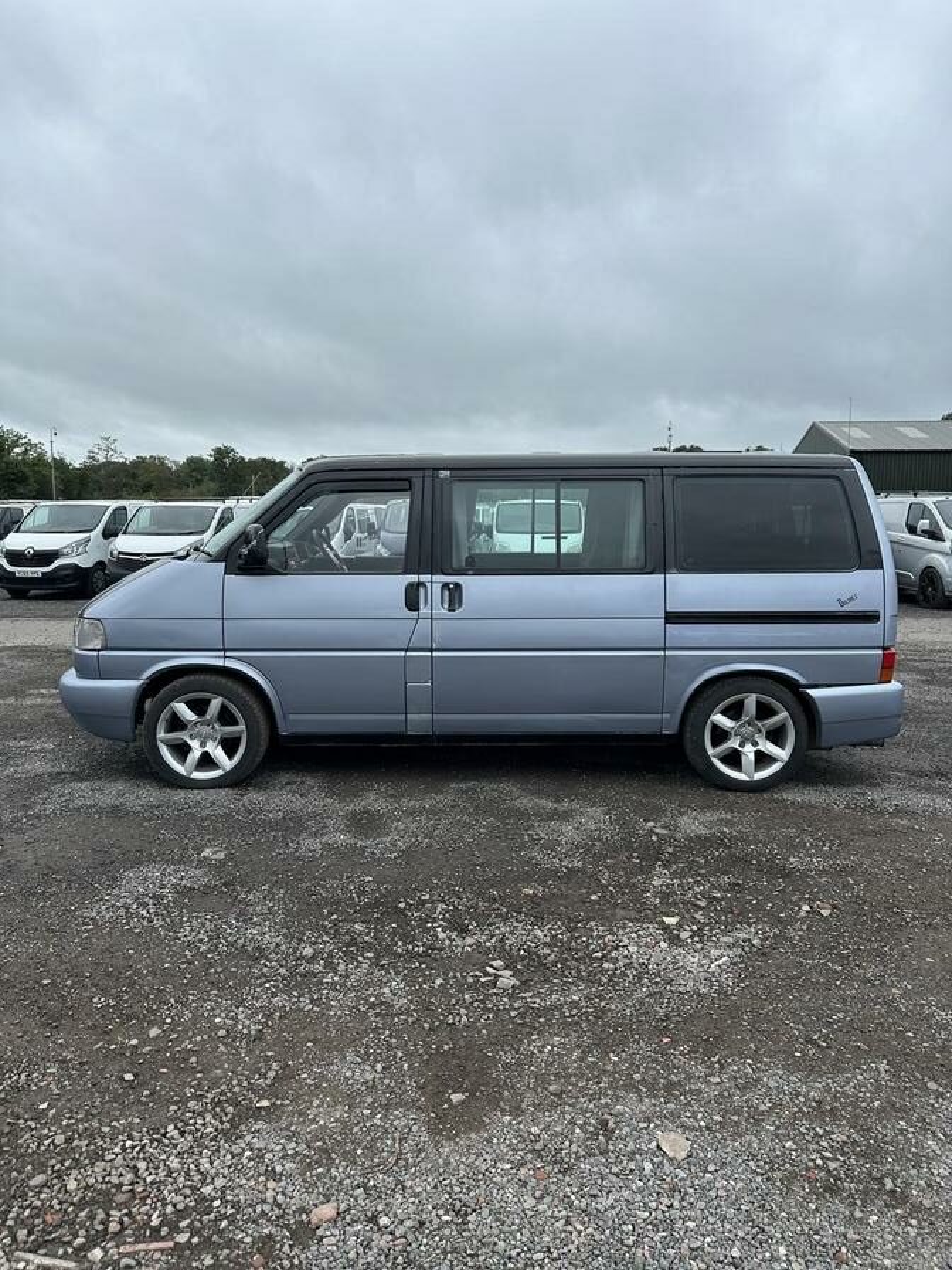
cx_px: 476
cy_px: 635
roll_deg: -0.1
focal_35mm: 24
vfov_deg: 71.6
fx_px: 880
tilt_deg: -7.3
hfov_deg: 56.8
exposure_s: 1/1639
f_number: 1.78
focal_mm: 6.86
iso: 80
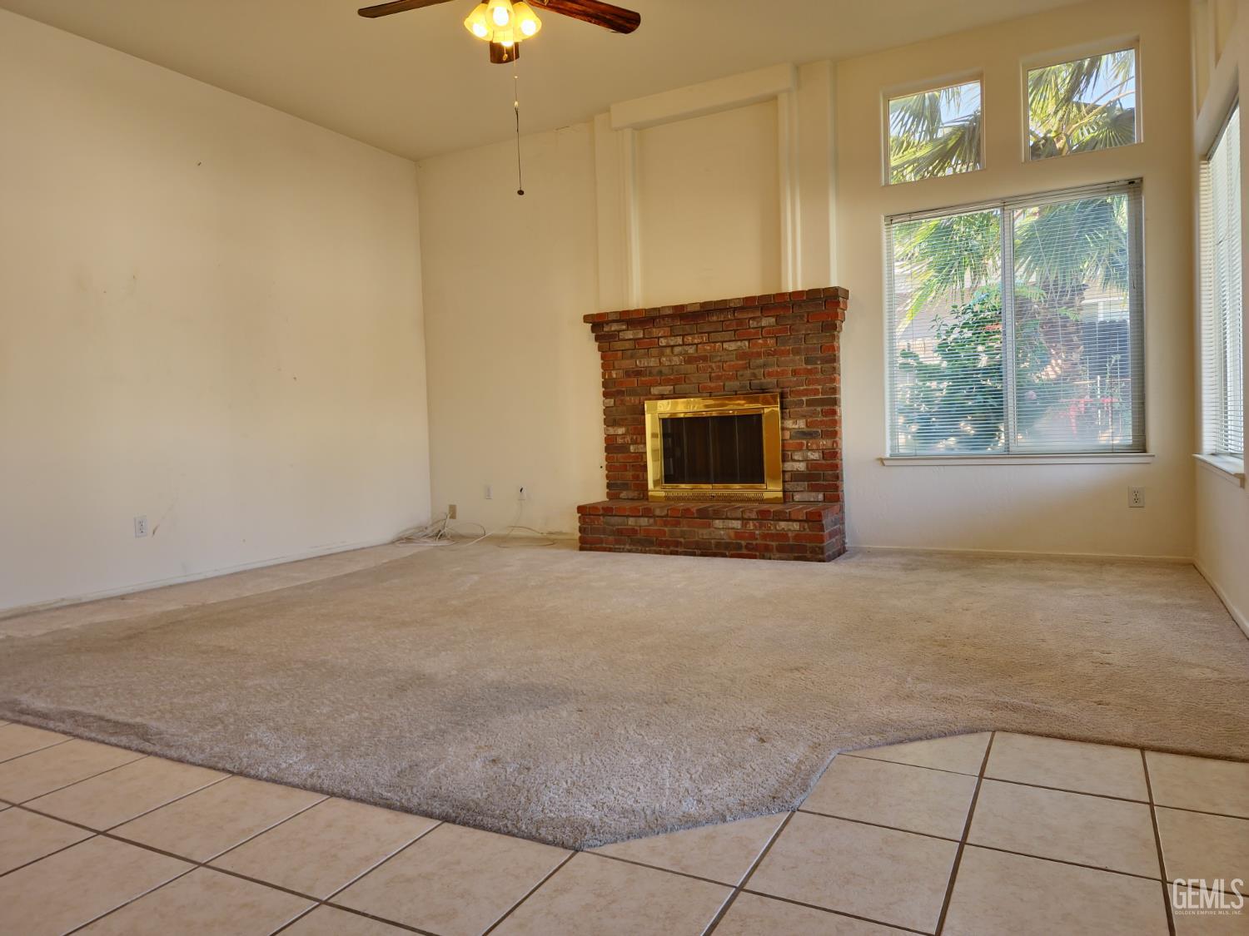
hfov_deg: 73.9
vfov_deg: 58.9
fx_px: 830
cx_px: 624
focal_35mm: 23
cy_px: 468
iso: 125
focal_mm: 6.4
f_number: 1.8
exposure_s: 1/120
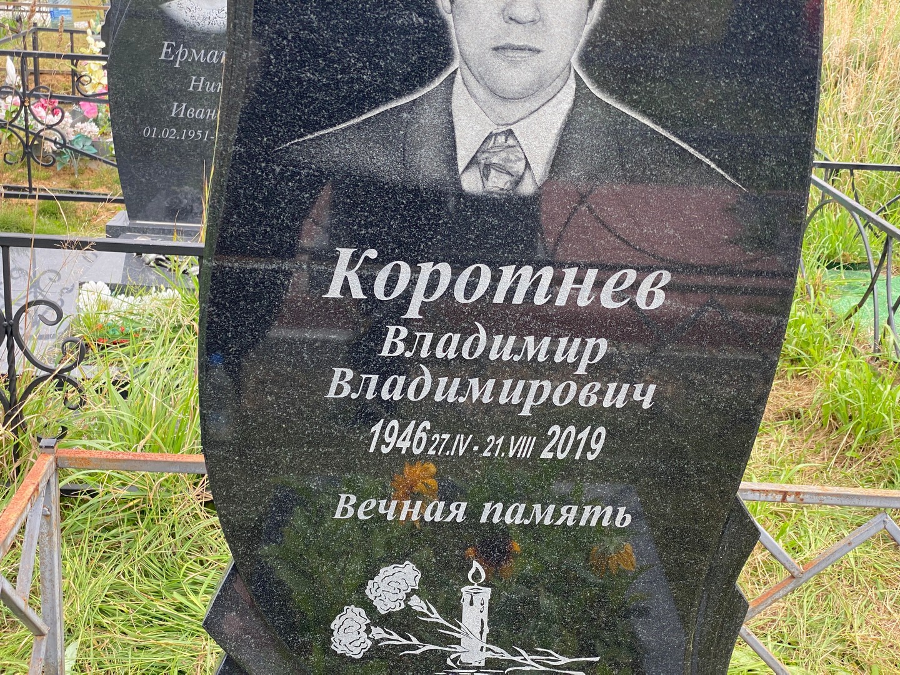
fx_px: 1352
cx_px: 450
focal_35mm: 52
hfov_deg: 36.8
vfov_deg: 28.0
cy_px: 338
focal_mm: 6
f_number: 2
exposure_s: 1/191
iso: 20
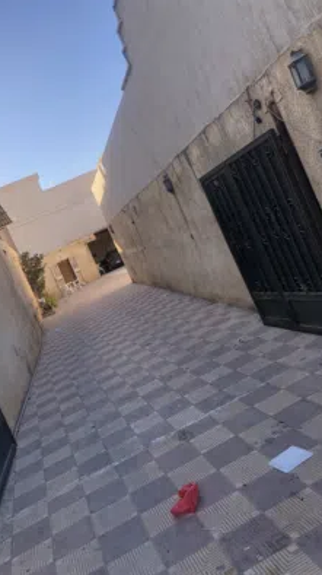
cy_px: 286
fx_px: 472
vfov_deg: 62.7
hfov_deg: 37.3
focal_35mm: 31
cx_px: 111
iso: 20
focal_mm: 4
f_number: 1.8
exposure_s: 1/495
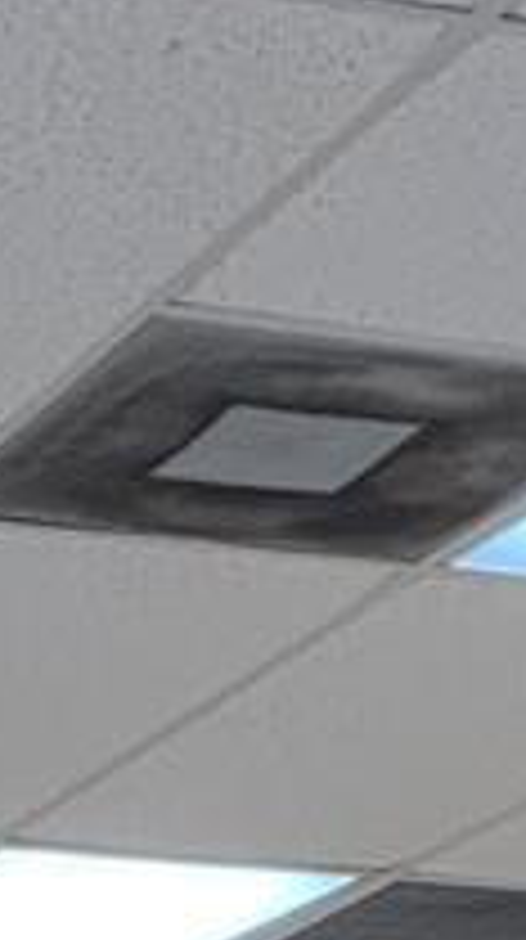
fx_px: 4056
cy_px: 2352
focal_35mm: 163
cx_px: -598
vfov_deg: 10.9
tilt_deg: -4.1
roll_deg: -0.6
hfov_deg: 7.1
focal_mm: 4.25
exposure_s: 1/120
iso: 100
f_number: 1.8
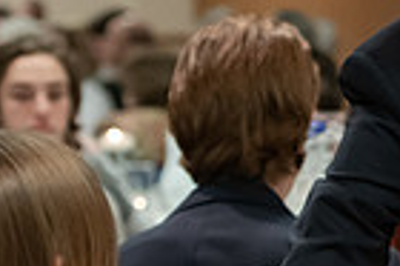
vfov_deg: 4.7
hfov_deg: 7.0
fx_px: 3230
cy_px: 233
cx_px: 500
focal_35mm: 291
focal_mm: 70
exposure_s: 1/200
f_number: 3.5
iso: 3200
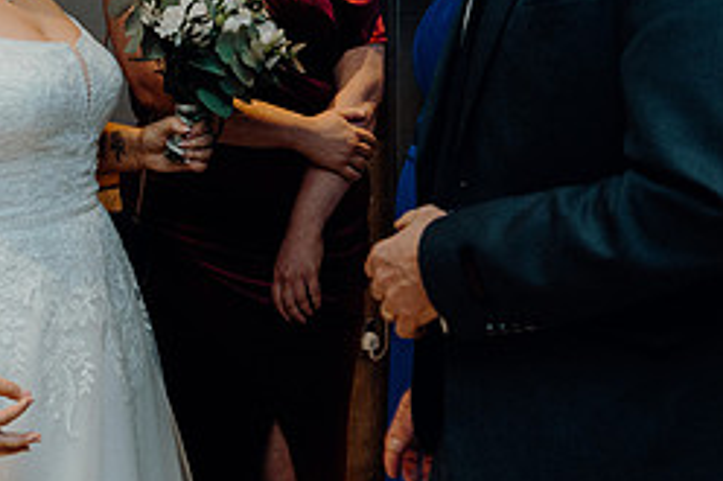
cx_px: 280
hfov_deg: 24.7
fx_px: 1646
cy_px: 103
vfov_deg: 16.5
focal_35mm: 82
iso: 2500
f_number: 3.5
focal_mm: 35
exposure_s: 1/160
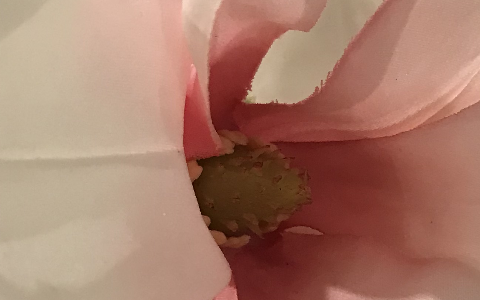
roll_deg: +2.3
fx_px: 1203
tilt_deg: -30.0
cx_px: 387
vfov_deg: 14.0
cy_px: 311
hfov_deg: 22.2
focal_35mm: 92
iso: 40
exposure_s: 1/17
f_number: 1.8
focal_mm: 3.99
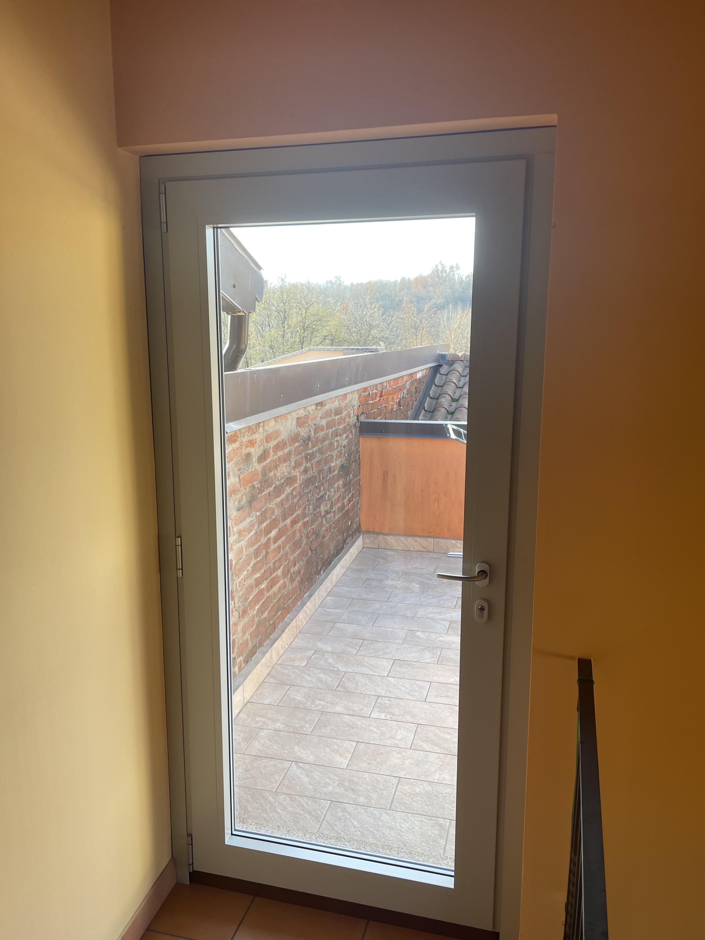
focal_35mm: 29
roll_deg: +0.5
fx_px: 788
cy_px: 497
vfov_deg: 61.6
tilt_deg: -10.9
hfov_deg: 48.2
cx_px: 323
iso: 32
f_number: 1.6
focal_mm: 4.2
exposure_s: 1/127
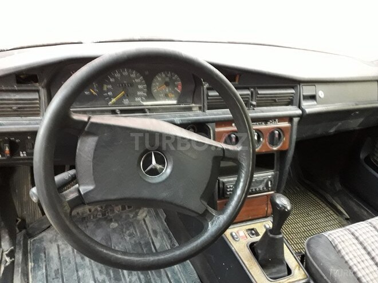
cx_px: 189
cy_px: 142
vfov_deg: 49.7
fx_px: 306
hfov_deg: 63.4
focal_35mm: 28
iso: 400
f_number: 1.9
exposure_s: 1/17
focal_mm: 3.7
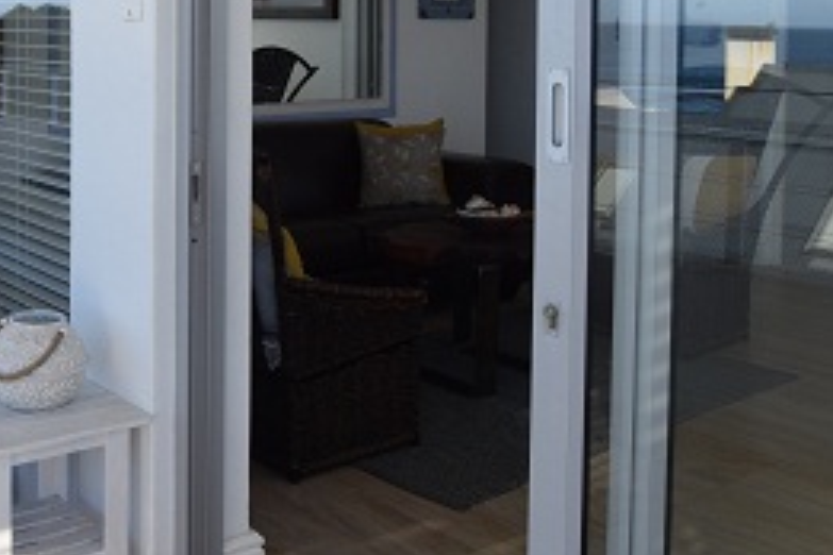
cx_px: 185
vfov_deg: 28.2
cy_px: 59
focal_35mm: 46
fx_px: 1064
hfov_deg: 41.2
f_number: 8
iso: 200
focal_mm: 10
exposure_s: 1/250
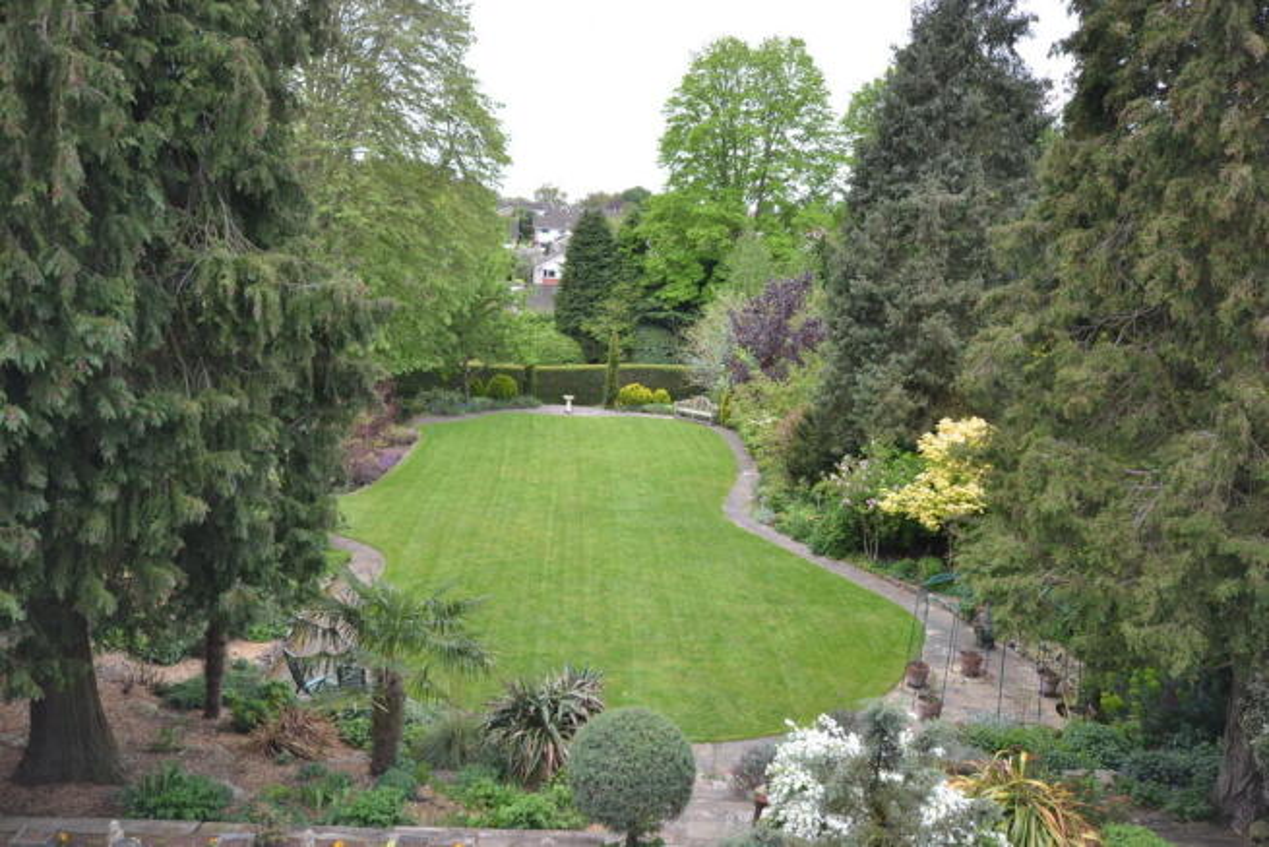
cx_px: 634
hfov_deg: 61.9
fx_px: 1058
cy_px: 424
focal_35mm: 30
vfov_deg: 43.6
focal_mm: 20
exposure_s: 1/125
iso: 220
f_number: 5.6
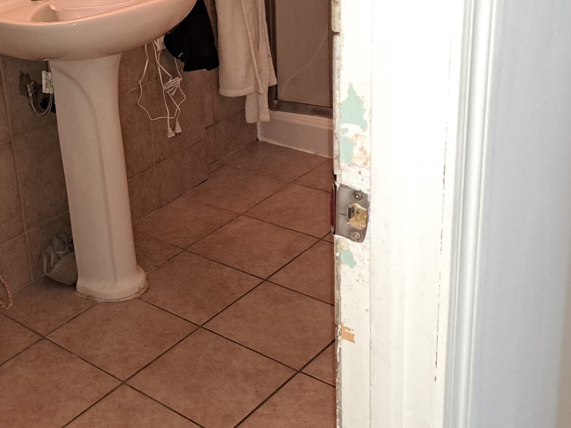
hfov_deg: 37.6
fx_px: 792
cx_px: 80
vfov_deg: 30.1
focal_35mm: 48
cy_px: 144
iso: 320
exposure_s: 1/40
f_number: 1.8
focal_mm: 5.23
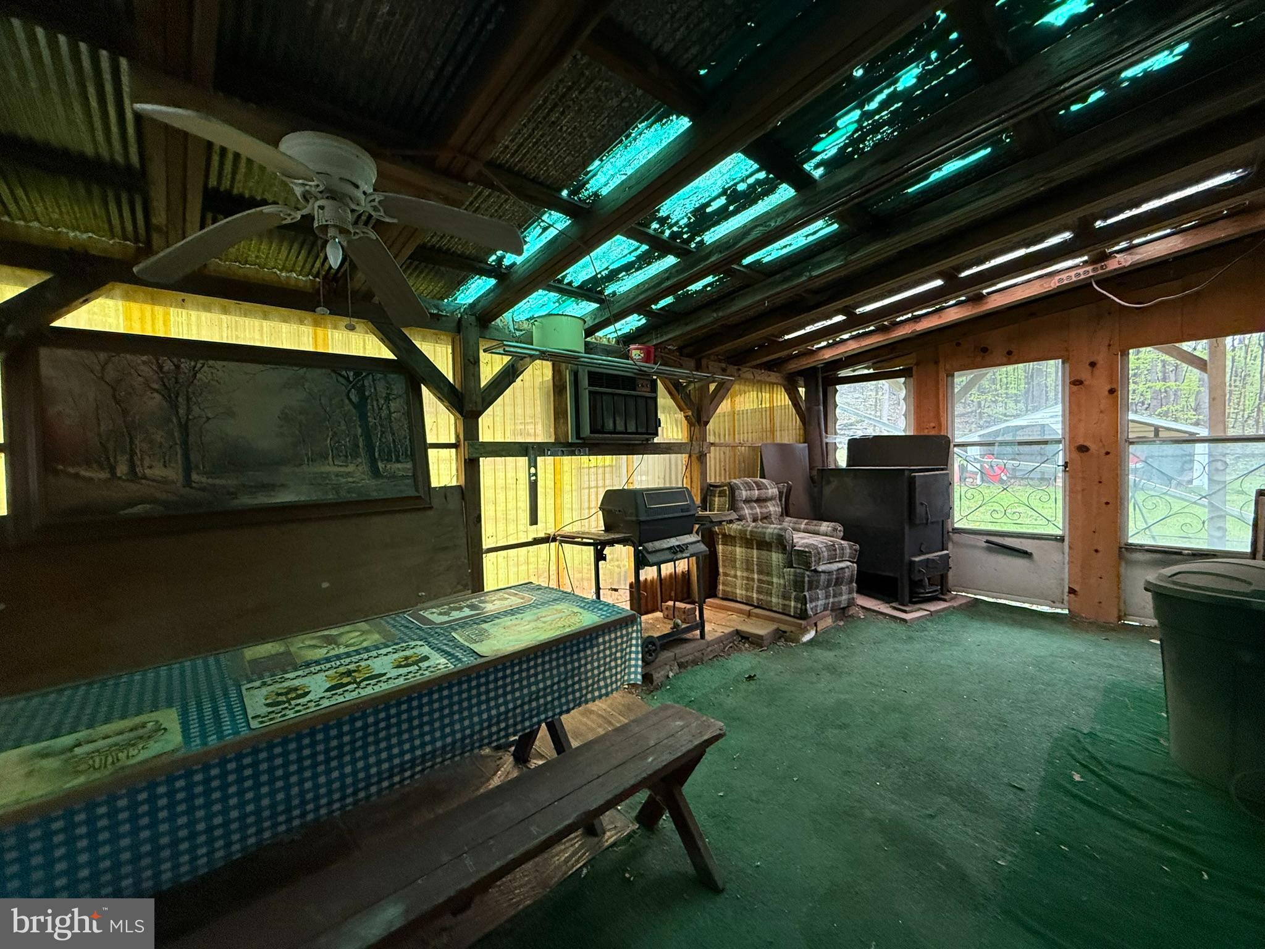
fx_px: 512
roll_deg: +1.8
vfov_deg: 85.7
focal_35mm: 14
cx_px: 632
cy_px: 474
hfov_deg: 102.1
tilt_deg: -0.9
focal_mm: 2.22
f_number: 2.2
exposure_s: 1/61
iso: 320
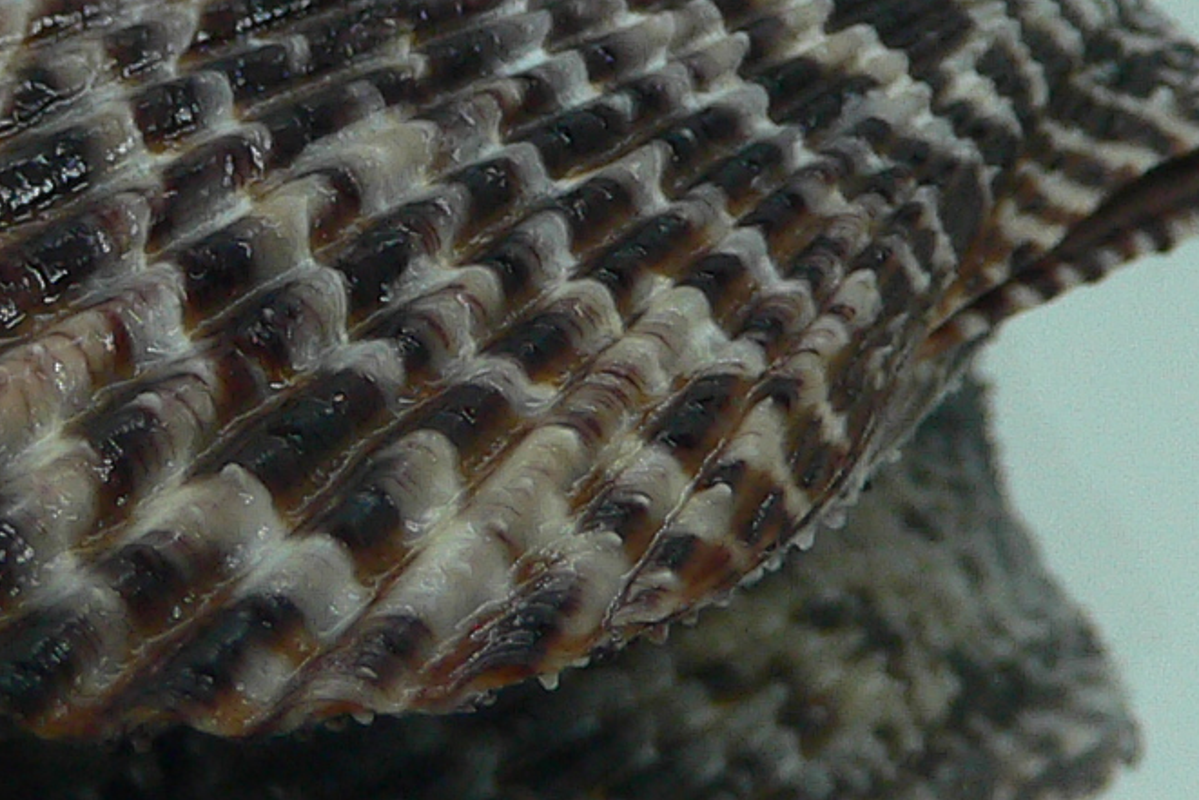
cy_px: 357
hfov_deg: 18.3
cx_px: 272
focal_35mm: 111
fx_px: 3697
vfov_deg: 12.3
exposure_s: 1/60
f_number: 2.8
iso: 100
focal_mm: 4.6
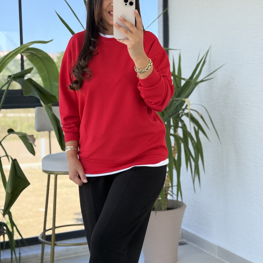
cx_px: 132
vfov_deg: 30.0
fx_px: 490
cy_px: 104
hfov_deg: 30.0
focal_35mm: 57
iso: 80
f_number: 1.78
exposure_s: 1/693
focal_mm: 6.76
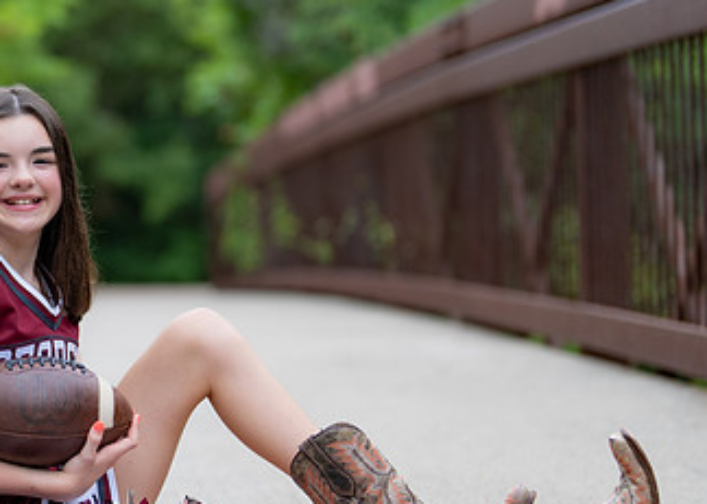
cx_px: 39
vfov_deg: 12.5
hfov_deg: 17.1
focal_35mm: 115
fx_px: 2308
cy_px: 254
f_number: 1.2
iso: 100
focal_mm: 50
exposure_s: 1/1000
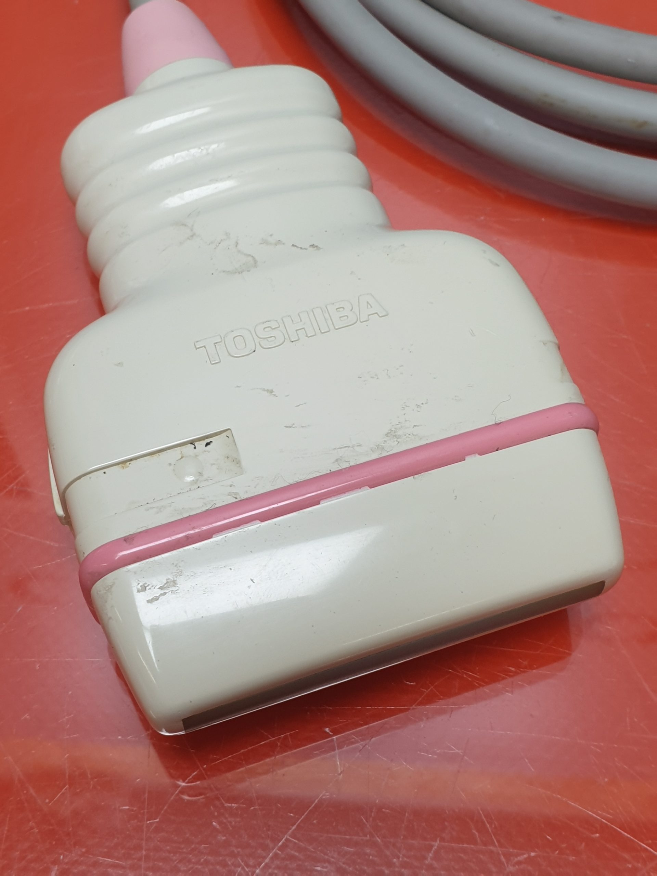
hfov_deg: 53.1
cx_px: 328
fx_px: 658
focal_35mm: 26
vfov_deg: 67.3
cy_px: 438
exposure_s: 1/50
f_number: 2.4
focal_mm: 4.3
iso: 64
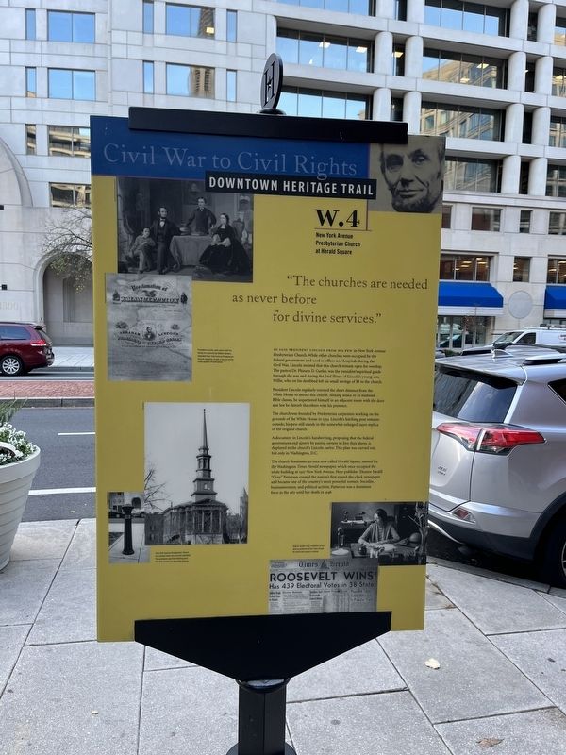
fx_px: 567
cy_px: 378
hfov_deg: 53.1
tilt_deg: -6.4
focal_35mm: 26
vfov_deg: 67.3
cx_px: 283
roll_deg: -3.5
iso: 40
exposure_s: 1/122
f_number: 1.6
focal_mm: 5.1
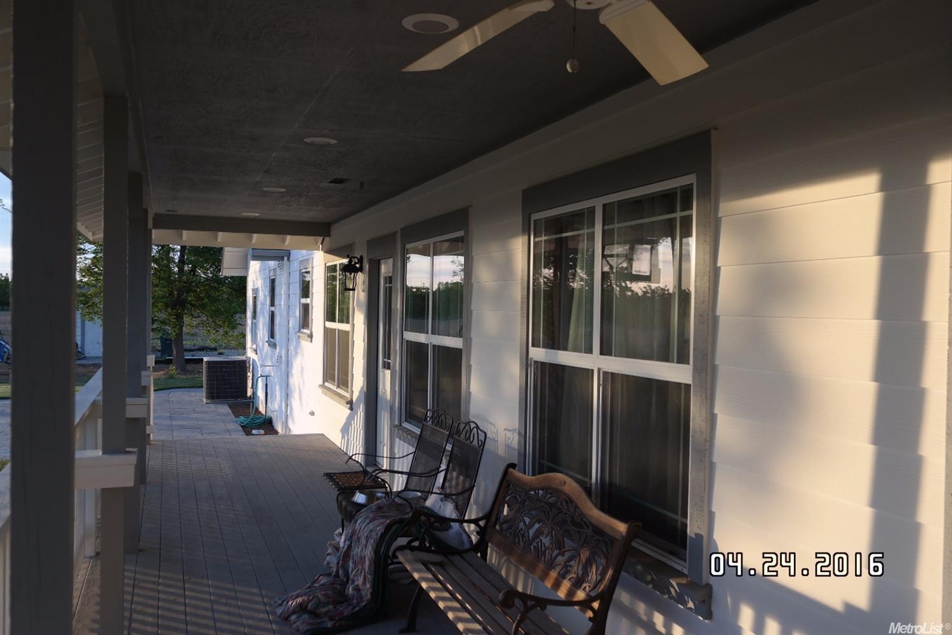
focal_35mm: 30
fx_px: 793
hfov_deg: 61.9
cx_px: 476
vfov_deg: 43.6
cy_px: 318
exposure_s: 1/100
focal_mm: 20
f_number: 3.5
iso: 100
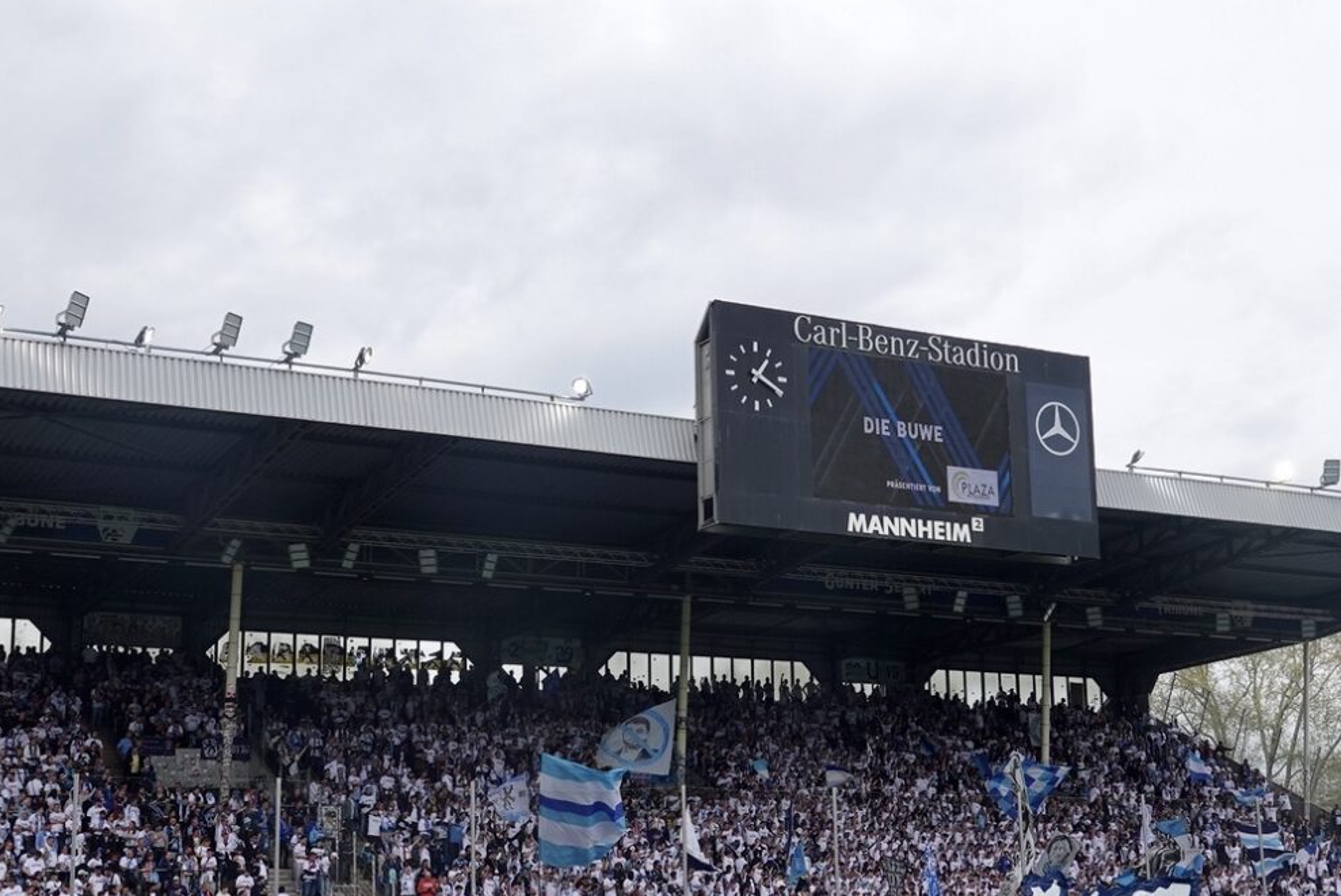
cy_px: 494
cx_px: 757
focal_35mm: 55
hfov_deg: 36.2
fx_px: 2050
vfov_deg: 24.6
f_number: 4
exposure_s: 1/500
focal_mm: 12.33
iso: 100
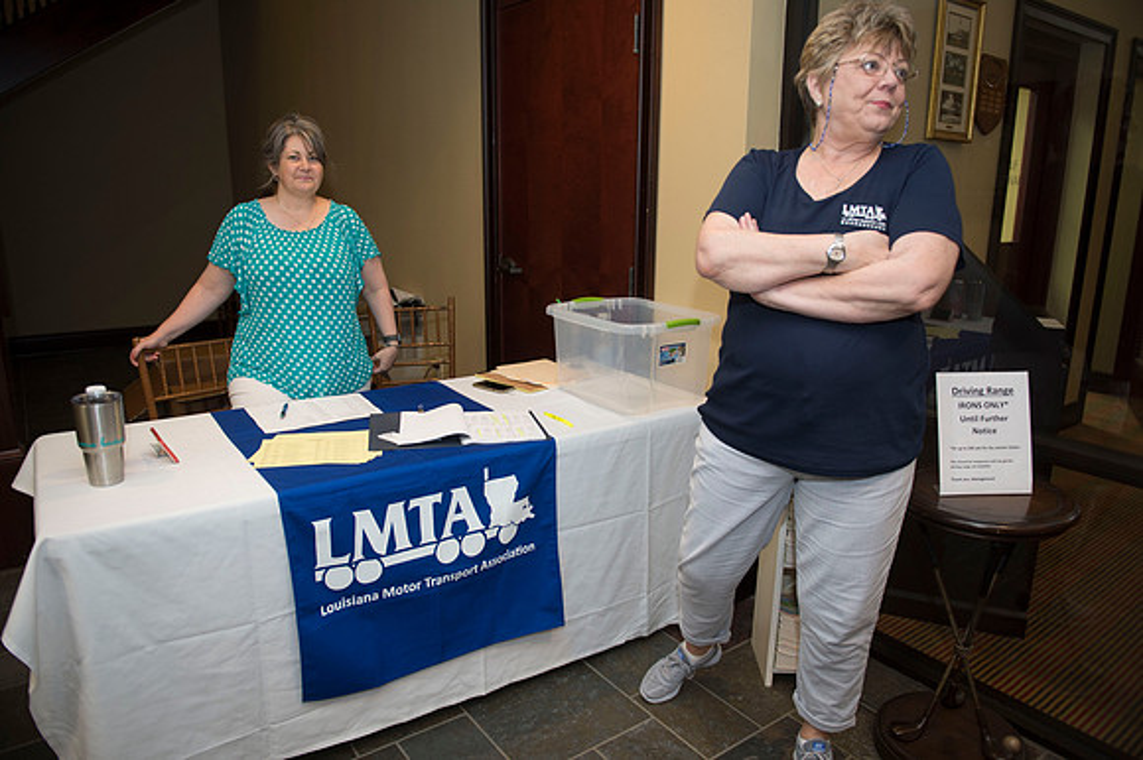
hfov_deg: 73.8
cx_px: 572
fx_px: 762
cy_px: 380
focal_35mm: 24
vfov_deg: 53.1
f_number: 2.8
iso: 800
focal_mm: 24
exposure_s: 1/160
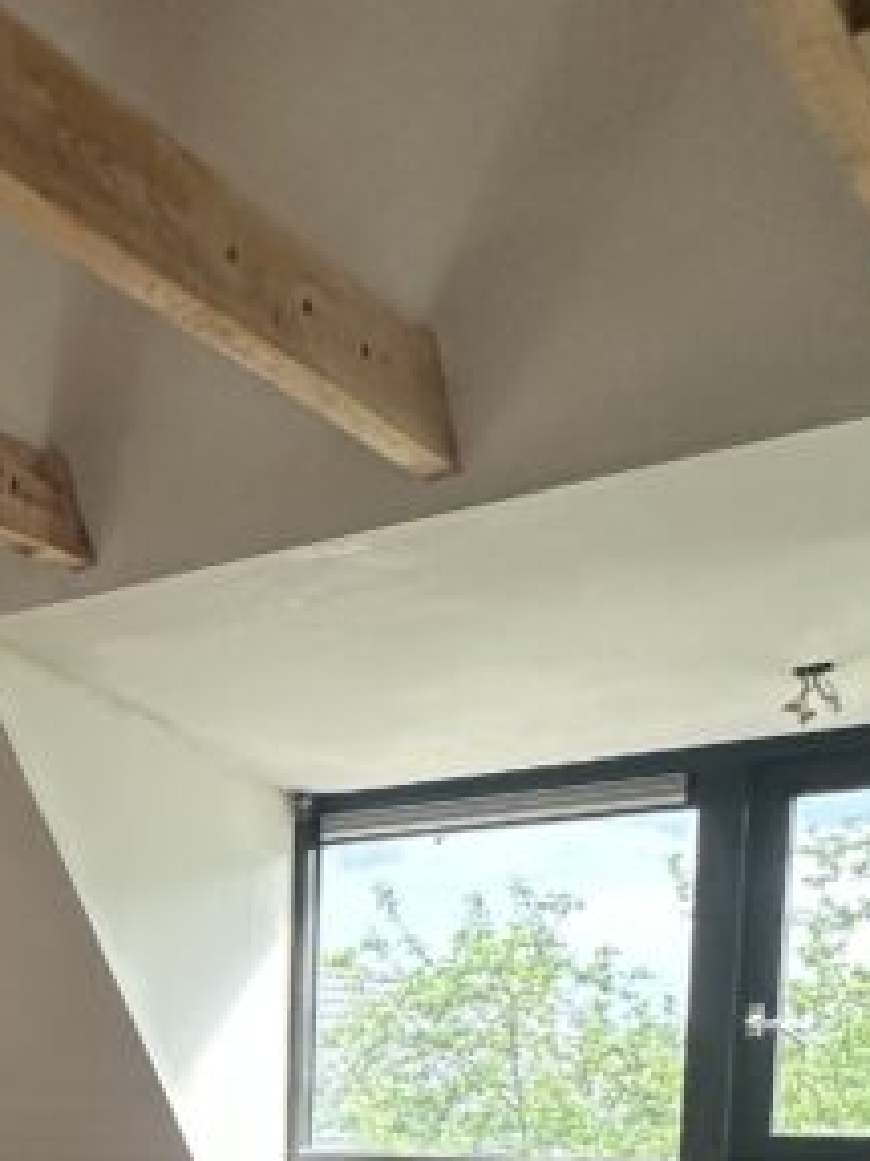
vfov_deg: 33.8
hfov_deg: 24.7
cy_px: 1238
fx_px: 1677
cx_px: -303
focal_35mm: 50
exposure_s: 1/99
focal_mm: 2.22
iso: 160
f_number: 2.2
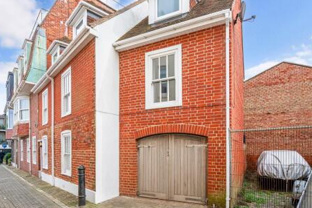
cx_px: 156
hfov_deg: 84.0
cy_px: 108
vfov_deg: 61.9
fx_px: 173
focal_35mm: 20
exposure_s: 1/320
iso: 200
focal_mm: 19
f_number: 8
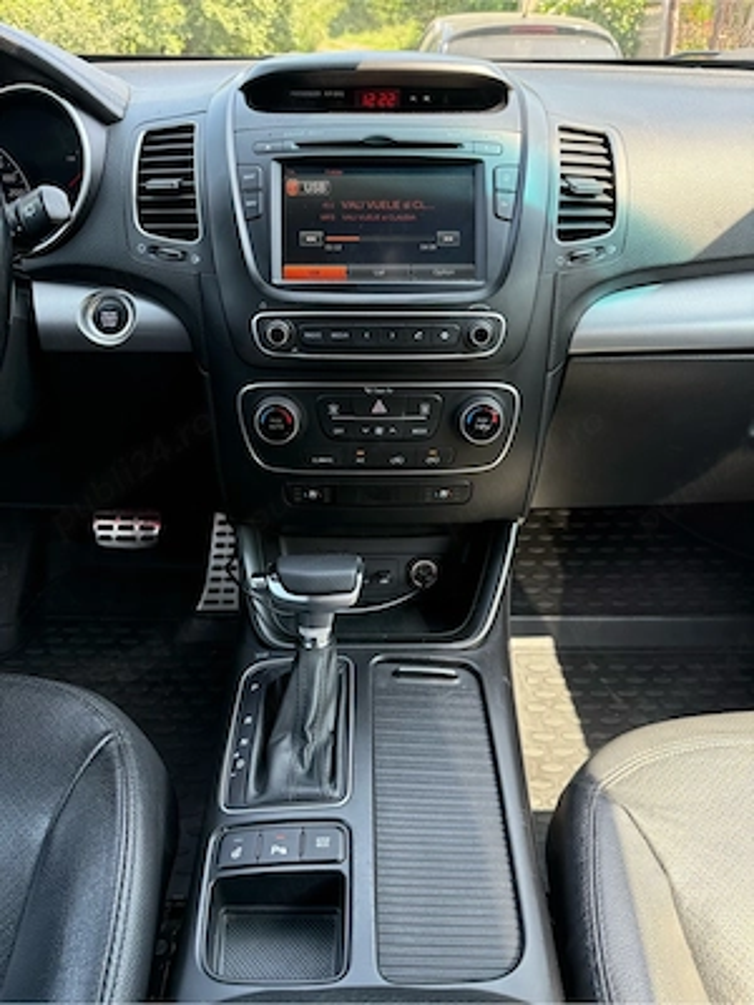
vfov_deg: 71.6
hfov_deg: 56.8
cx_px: 377
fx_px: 697
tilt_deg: -36.3
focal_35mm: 24
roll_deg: -2.9
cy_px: 502
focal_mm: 6.76
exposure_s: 1/215
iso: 200
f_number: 1.78
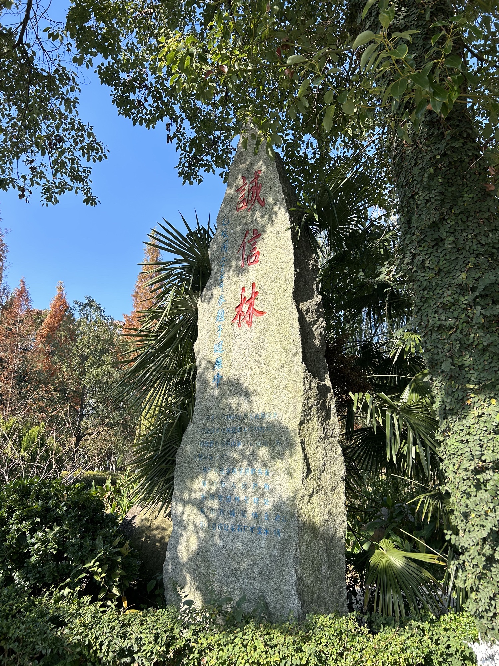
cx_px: 250
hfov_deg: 53.1
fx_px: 500
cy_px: 333
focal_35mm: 26
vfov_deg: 67.3
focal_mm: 5.7
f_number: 1.5
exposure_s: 1/1669
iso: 50
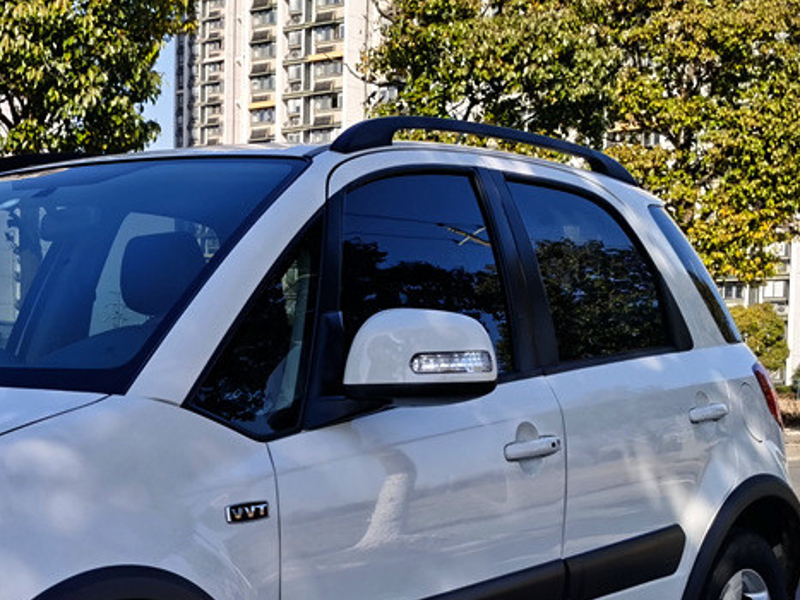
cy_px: 514
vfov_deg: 19.6
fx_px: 1710
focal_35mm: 74
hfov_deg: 25.2
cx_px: 21
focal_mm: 5.56
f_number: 1.6
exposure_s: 1/4950
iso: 50
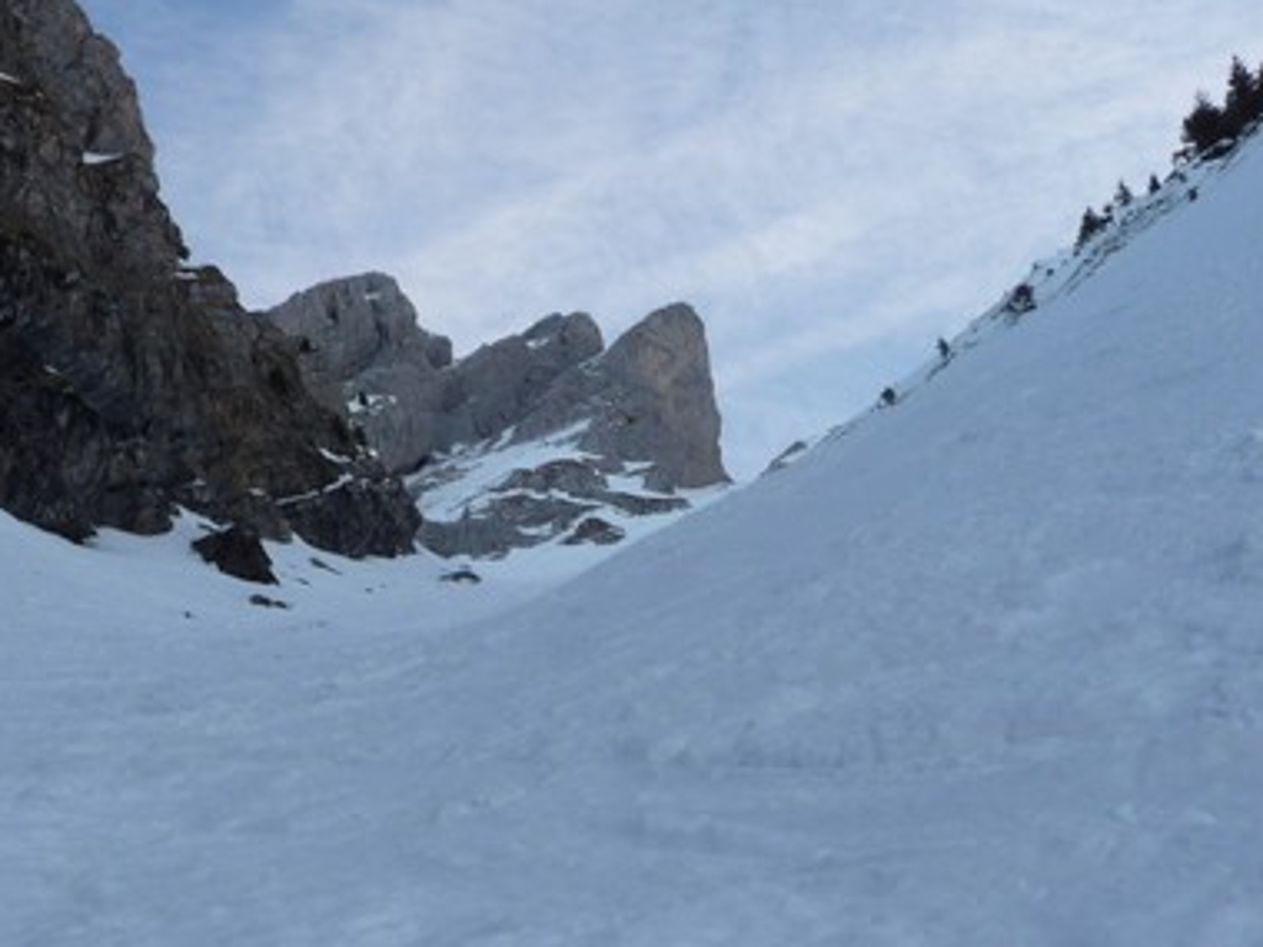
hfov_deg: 32.7
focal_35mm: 59
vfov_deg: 24.4
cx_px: 552
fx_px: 2153
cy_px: 774
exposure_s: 1/250
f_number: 3.3
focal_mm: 4.7
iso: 100
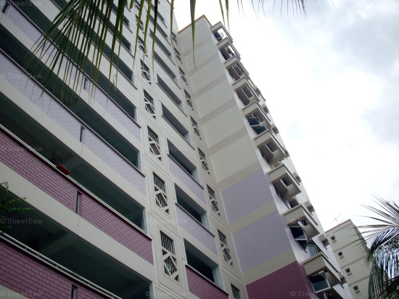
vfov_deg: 38.6
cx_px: 200
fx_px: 426
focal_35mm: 37
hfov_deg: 50.2
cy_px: 150
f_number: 5.6
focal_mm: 6.2
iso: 80
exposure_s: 1/800
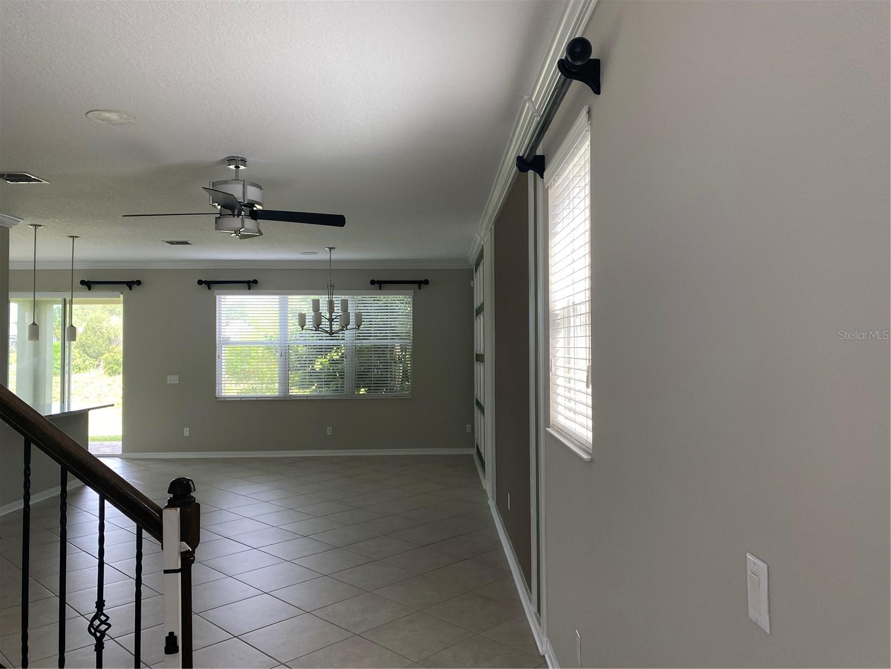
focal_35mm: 26
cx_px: 446
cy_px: 334
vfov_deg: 53.1
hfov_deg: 67.3
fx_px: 669
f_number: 1.8
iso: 100
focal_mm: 4.25
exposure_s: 1/121
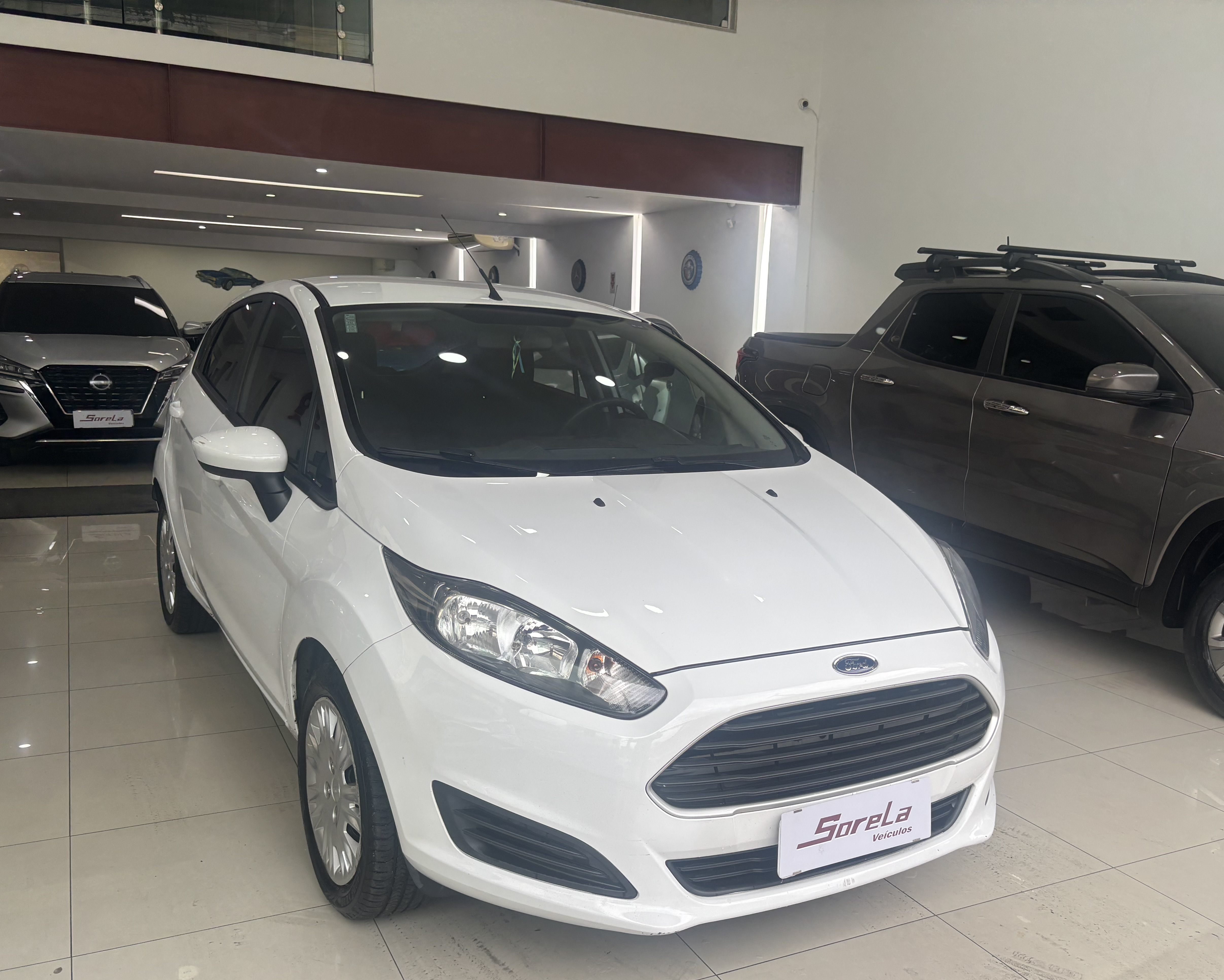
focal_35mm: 30
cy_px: 542
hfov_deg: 58.7
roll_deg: -2.9
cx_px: 651
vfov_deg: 48.4
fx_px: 1087
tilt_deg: -11.1
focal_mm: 5.96
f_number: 1.6
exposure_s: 1/120
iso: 80
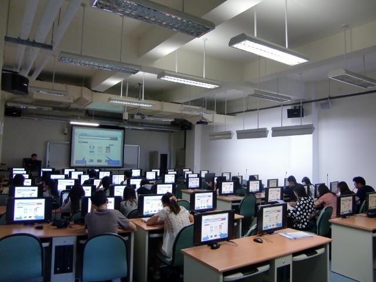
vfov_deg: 49.7
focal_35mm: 28
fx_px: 304
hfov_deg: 63.4
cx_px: 188
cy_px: 141
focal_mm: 4.9
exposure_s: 1/60
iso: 250
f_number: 2.6
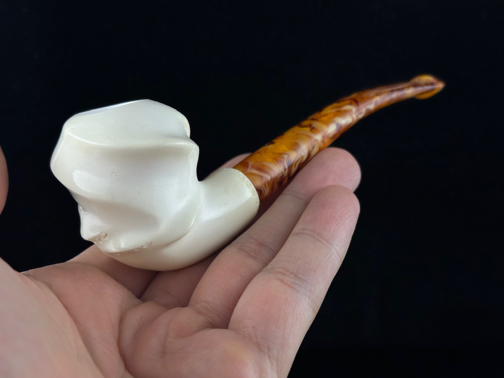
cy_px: 189
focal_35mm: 48
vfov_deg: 30.3
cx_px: 252
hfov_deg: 39.7
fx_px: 699
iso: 64
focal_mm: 6.86
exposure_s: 1/729
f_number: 1.78
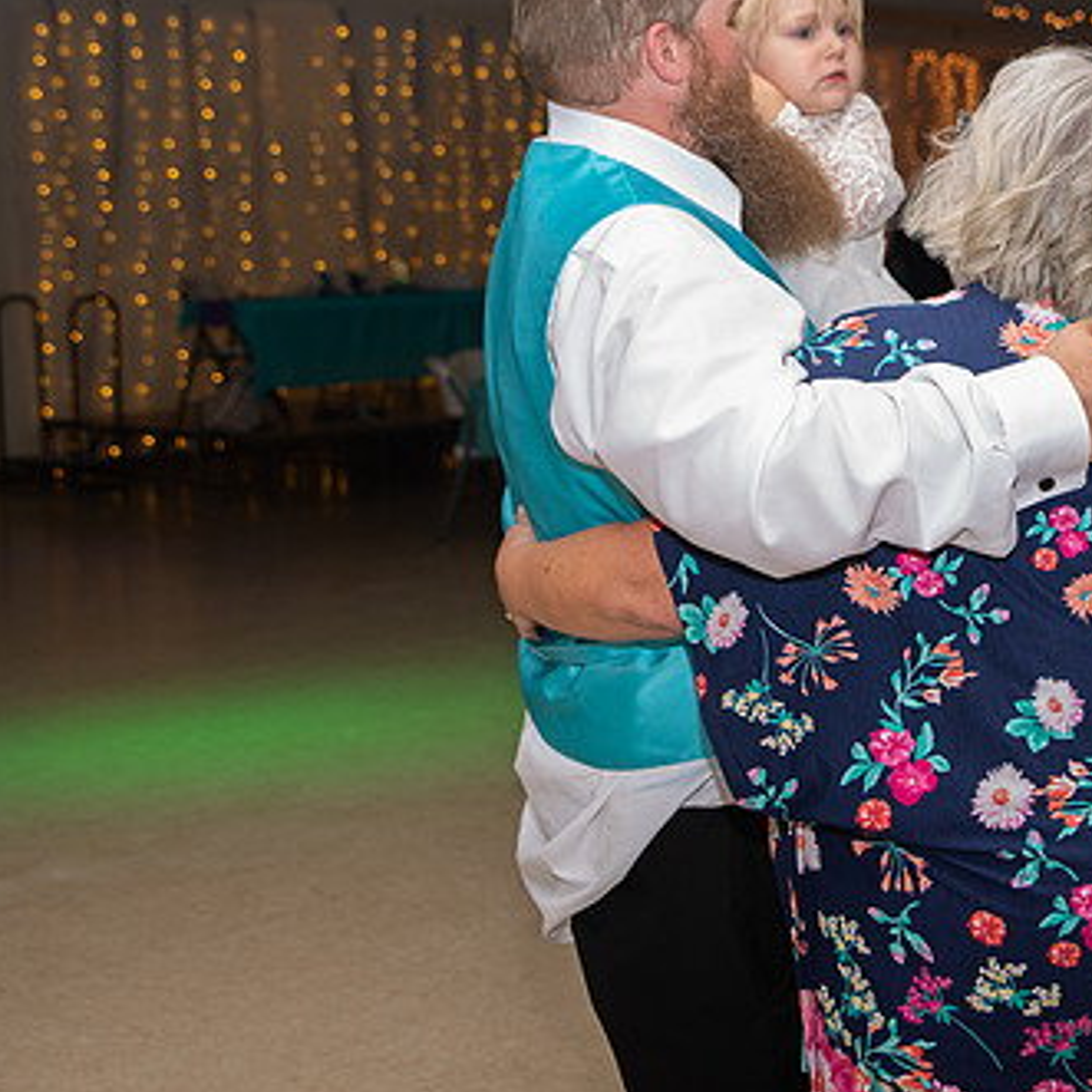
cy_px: 352
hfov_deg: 27.6
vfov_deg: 27.5
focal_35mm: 62
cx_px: 726
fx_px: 2213
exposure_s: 1/125
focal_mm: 35
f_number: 3.5
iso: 800
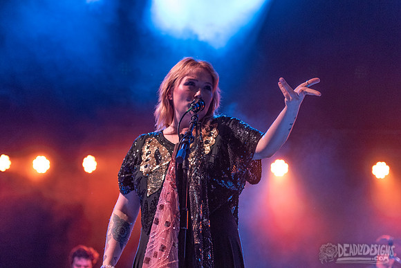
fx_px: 818
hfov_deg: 27.6
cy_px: 119
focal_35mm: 73
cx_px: 200
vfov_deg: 18.6
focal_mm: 66
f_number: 3.2
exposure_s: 1/320
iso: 2500
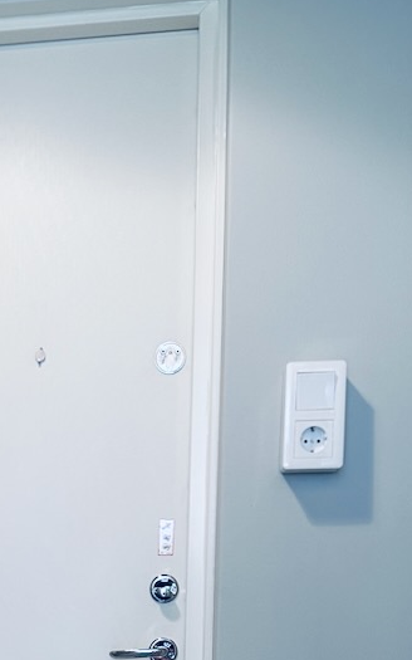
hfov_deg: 20.1
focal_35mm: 62
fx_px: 1114
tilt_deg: -6.9
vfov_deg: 29.7
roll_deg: -1.0
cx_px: -25
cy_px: 728
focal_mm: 6.86
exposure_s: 1/100
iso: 160
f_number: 1.78
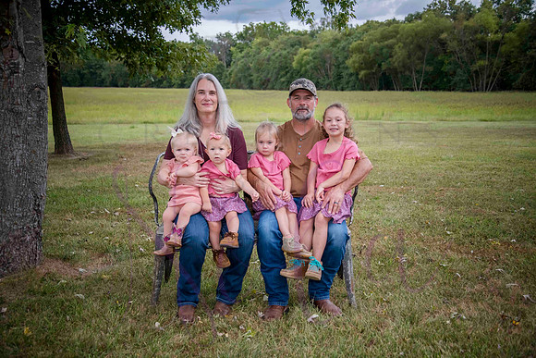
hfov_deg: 50.7
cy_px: 179
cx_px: 268
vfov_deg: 35.1
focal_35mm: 38
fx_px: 566
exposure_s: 1/640
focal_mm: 38
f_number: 4.2
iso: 400
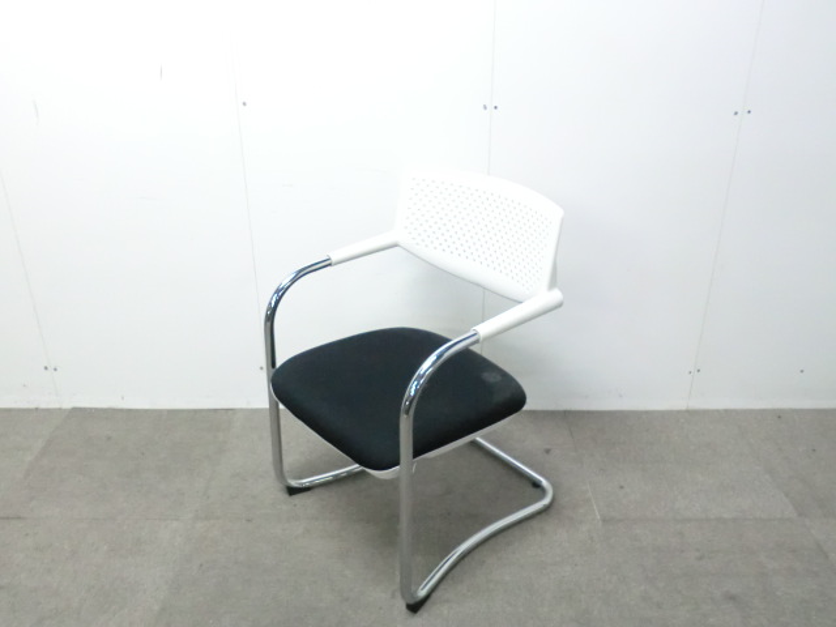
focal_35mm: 32
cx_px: 418
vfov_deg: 44.2
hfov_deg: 56.8
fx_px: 773
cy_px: 314
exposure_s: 1/30
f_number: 3.5
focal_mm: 5.8
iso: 800
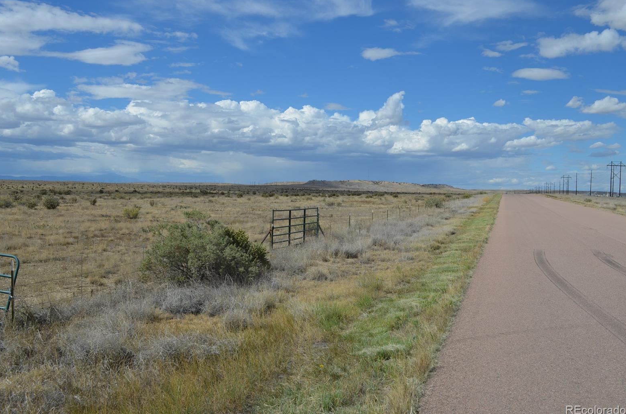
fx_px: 590
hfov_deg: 55.9
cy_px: 205
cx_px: 308
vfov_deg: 38.7
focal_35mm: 34
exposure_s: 1/400
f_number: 10
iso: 100
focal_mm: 22
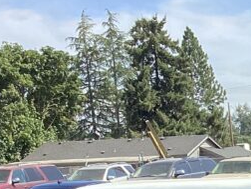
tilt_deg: -10.9
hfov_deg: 14.0
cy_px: 346
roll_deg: +2.4
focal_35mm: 126
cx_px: 439
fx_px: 914
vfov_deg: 11.0
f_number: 2.4
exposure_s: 1/452
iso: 25
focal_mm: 3.3
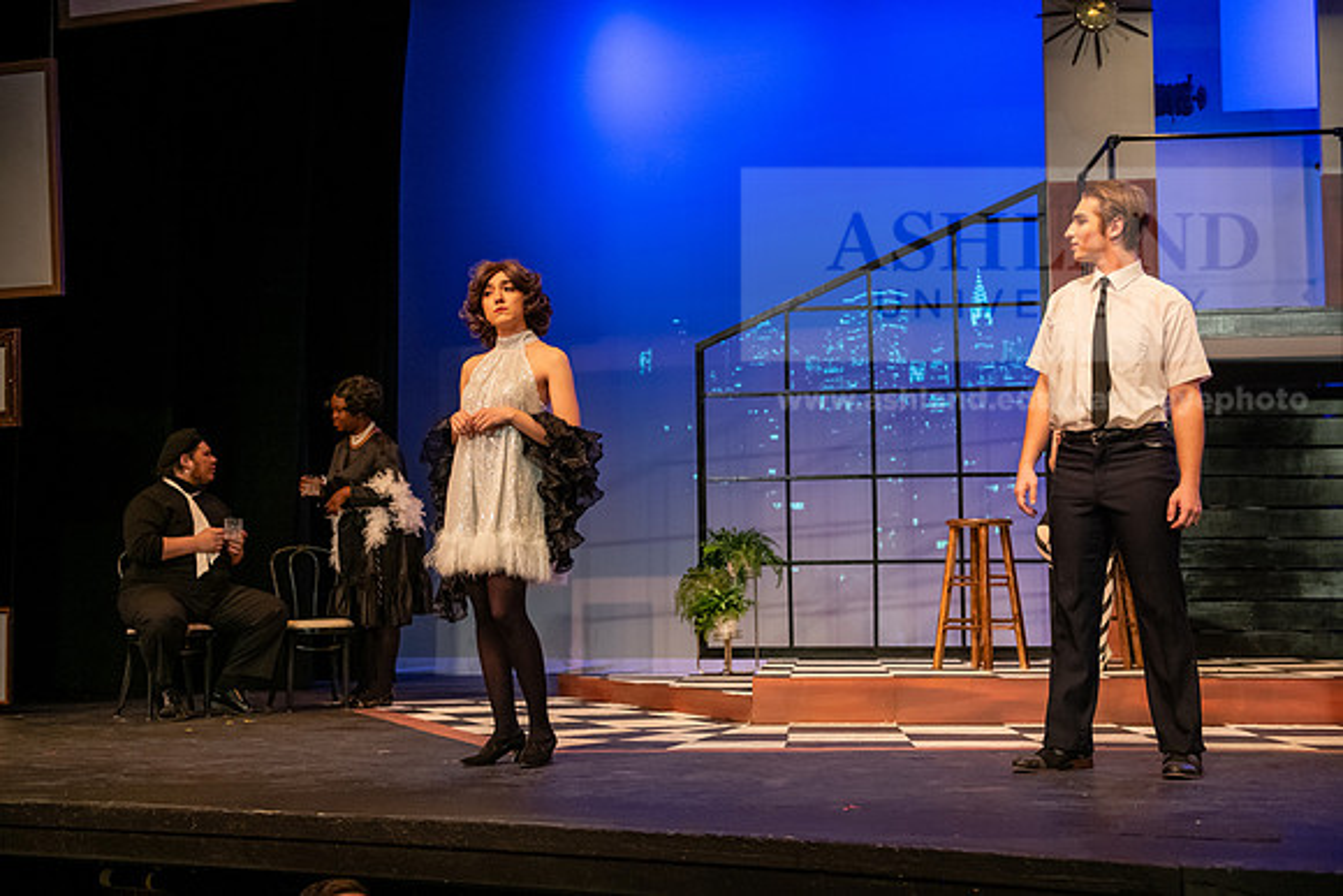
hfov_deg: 41.1
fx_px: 1791
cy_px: 448
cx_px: 672
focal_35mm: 48
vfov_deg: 28.1
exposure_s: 1/200
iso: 2000
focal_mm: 48
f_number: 3.2
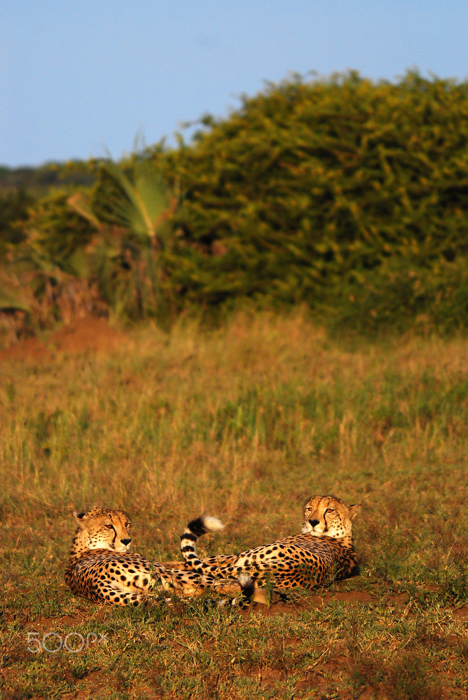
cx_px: 234
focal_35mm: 330
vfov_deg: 6.2
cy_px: 350
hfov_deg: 4.2
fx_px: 6416
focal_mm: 220
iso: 400
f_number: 5.3
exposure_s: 1/1600
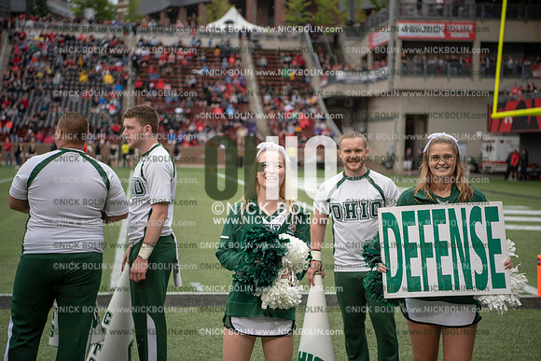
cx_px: 270
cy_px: 180
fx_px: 1052
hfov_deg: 28.8
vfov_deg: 19.5
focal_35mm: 70
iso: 250
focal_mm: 70
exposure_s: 1/800
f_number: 2.8
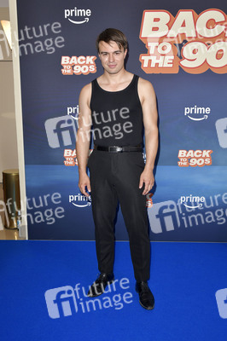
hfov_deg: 41.0
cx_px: 114
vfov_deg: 58.8
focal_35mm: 32
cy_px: 170
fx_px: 303
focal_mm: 32
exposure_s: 1/200
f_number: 6.3
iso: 800
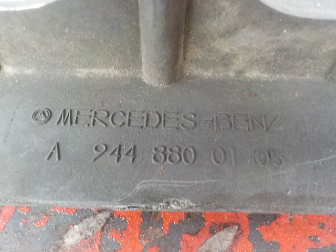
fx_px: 291
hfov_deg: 60.0
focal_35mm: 30
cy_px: 126
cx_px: 168
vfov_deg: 46.8
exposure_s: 1/3
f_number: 3.3
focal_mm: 4.1
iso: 800
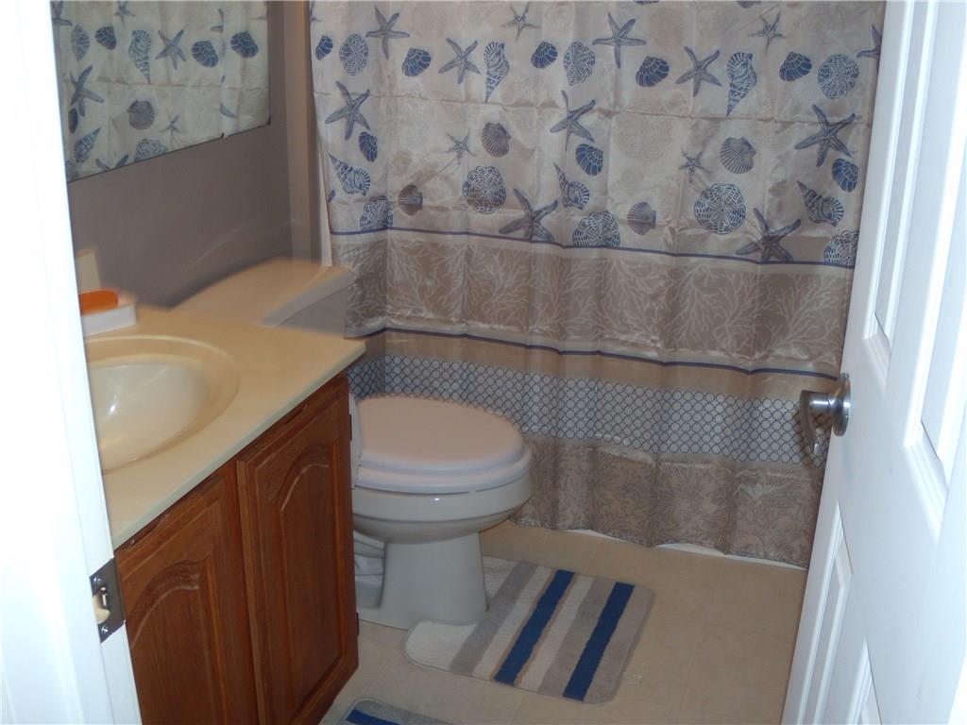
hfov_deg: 51.4
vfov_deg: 39.7
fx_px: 1006
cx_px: 484
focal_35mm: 36
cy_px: 362
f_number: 3.6
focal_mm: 6.4
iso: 80
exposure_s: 1/30
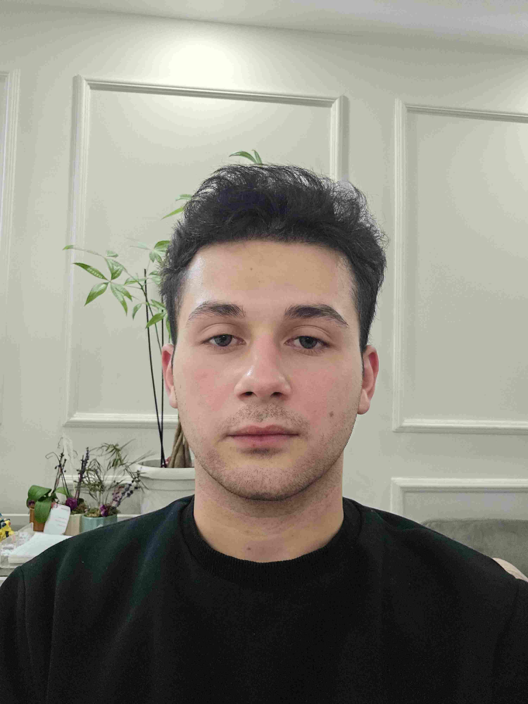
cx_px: 264
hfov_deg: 54.9
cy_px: 352
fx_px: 508
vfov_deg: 69.4
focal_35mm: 25
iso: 640
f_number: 2.2
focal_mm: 3.3
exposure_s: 1/33
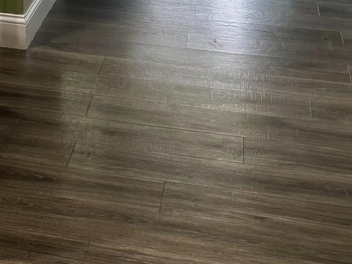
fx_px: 1017
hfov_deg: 18.4
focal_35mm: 100
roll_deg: +0.6
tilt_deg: -3.9
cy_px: -266
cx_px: -89
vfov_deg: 12.9
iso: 200
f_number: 1.78
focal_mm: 6.76
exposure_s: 1/60
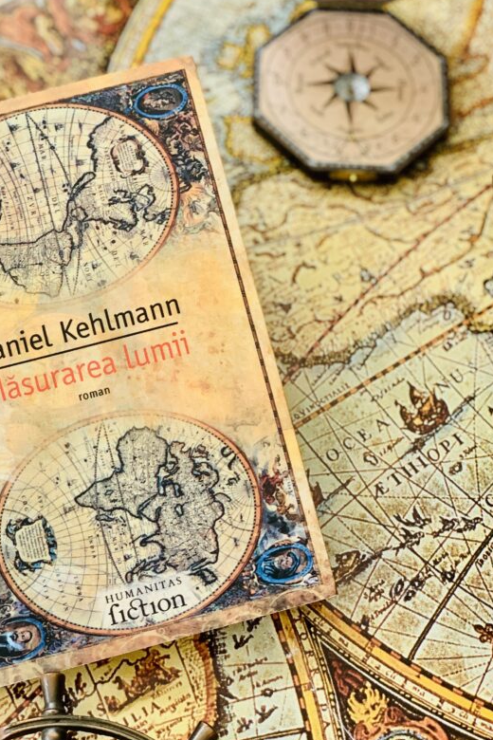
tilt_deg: -60.9
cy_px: 290
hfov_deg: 19.1
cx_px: 178
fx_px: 1458
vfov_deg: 28.4
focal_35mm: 71
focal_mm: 6
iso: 125
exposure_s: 1/114
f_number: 2.4
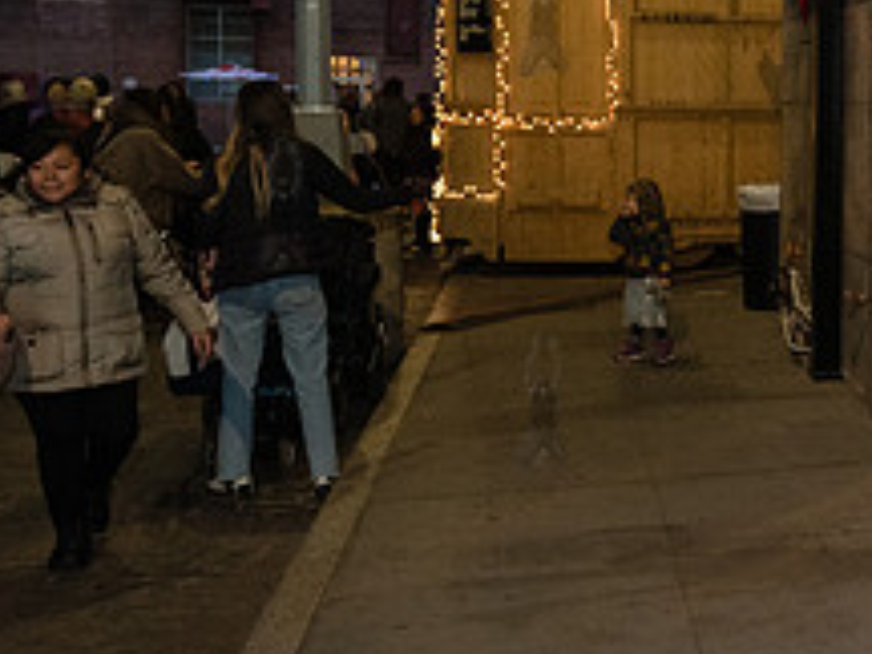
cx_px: 1062
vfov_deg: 23.5
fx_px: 1562
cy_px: 200
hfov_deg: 27.3
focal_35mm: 62
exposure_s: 1/160
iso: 4000
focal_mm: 24
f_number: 3.5
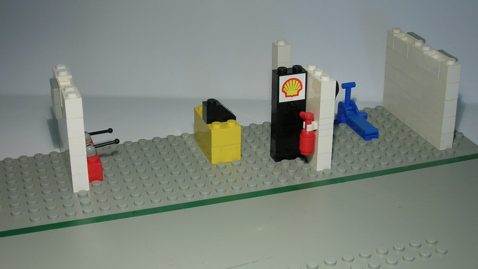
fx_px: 735
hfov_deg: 36.0
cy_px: 151
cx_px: 230
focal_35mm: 58
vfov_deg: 20.7
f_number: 3.3
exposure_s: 1/28.3
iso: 50
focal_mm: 8.4
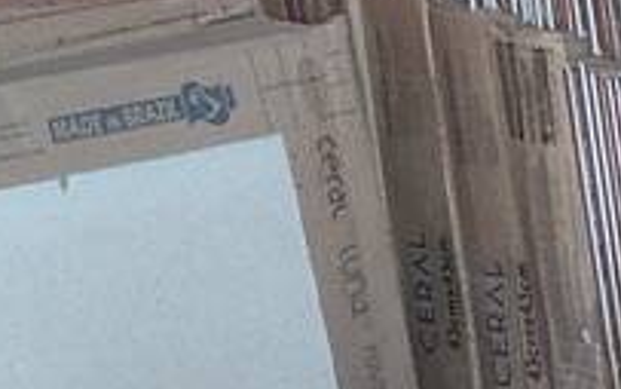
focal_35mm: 141
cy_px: -37
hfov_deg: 13.9
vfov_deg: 9.2
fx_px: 2387
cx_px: 951
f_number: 1.89
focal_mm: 5.43
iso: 2170
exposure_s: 1/20
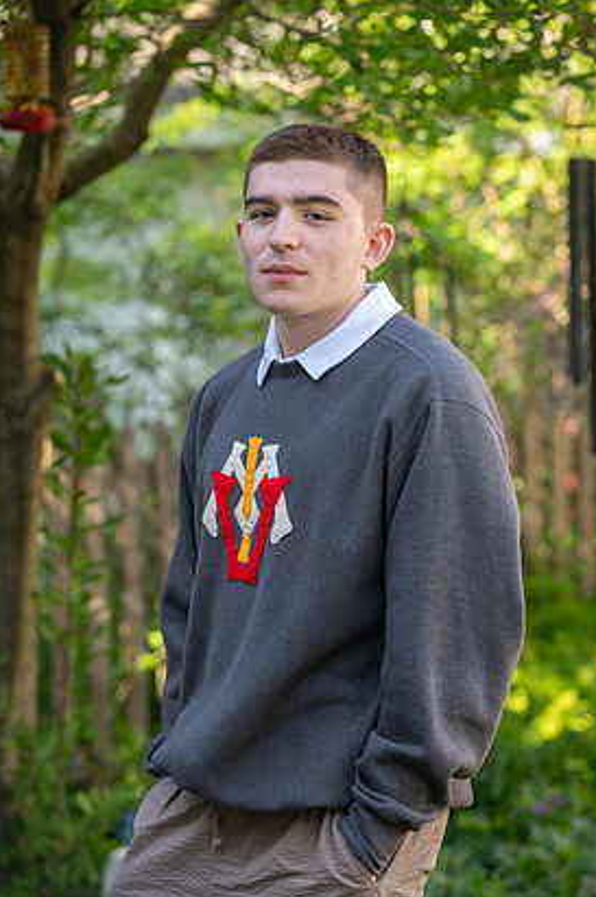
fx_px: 3162
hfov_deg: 10.8
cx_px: 320
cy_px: 436
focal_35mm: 127
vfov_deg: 16.2
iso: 250
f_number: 4
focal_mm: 116
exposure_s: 1/125
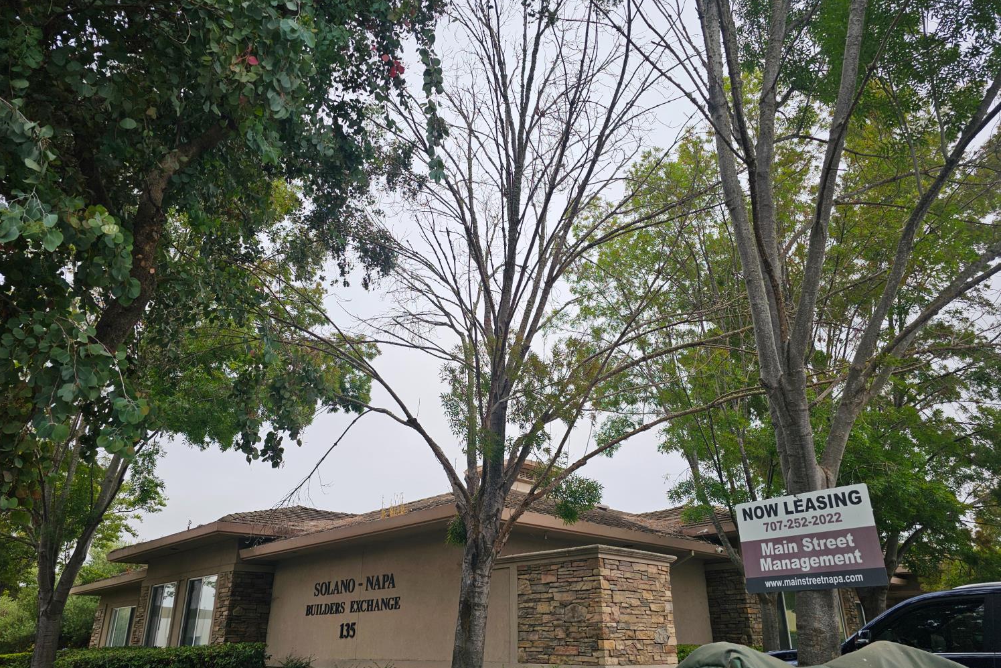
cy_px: 374
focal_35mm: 24
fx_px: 667
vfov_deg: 53.0
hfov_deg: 73.7
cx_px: 500
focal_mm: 6.3
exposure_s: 1/428
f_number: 1.7
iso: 10
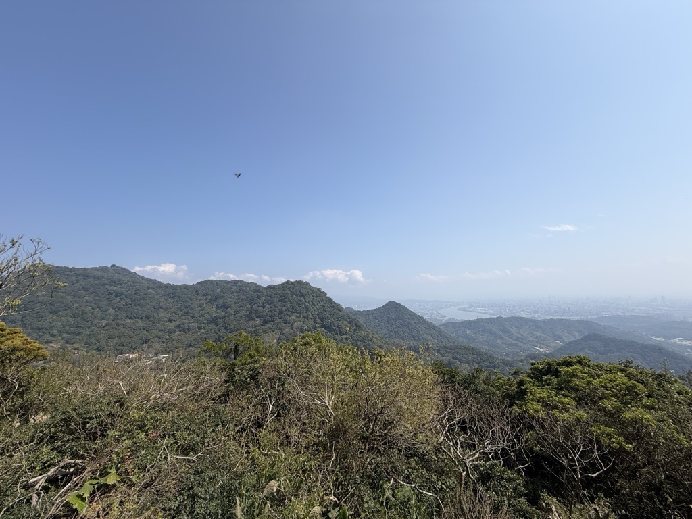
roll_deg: +2.0
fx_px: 280
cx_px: 346
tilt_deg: +8.5
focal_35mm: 14
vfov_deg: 85.7
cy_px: 260
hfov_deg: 102.1
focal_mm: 2.22
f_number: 2.2
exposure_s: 1/1050
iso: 20
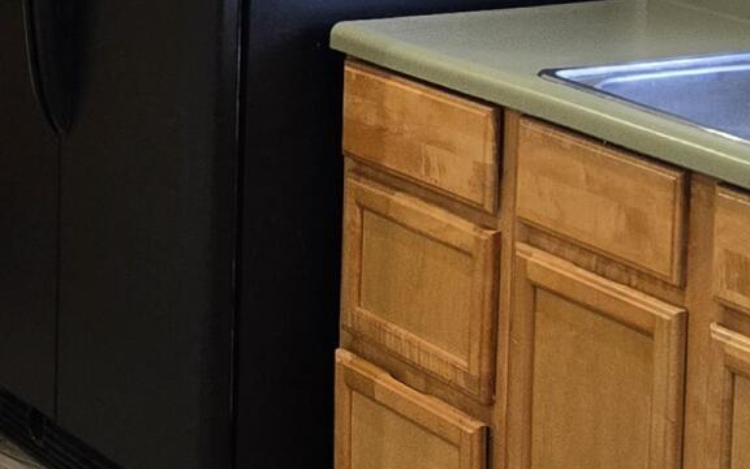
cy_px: -16
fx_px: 2596
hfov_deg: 16.4
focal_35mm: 127
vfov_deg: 10.2
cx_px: 359
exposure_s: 1/120
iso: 200
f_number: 1.8
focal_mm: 5.4
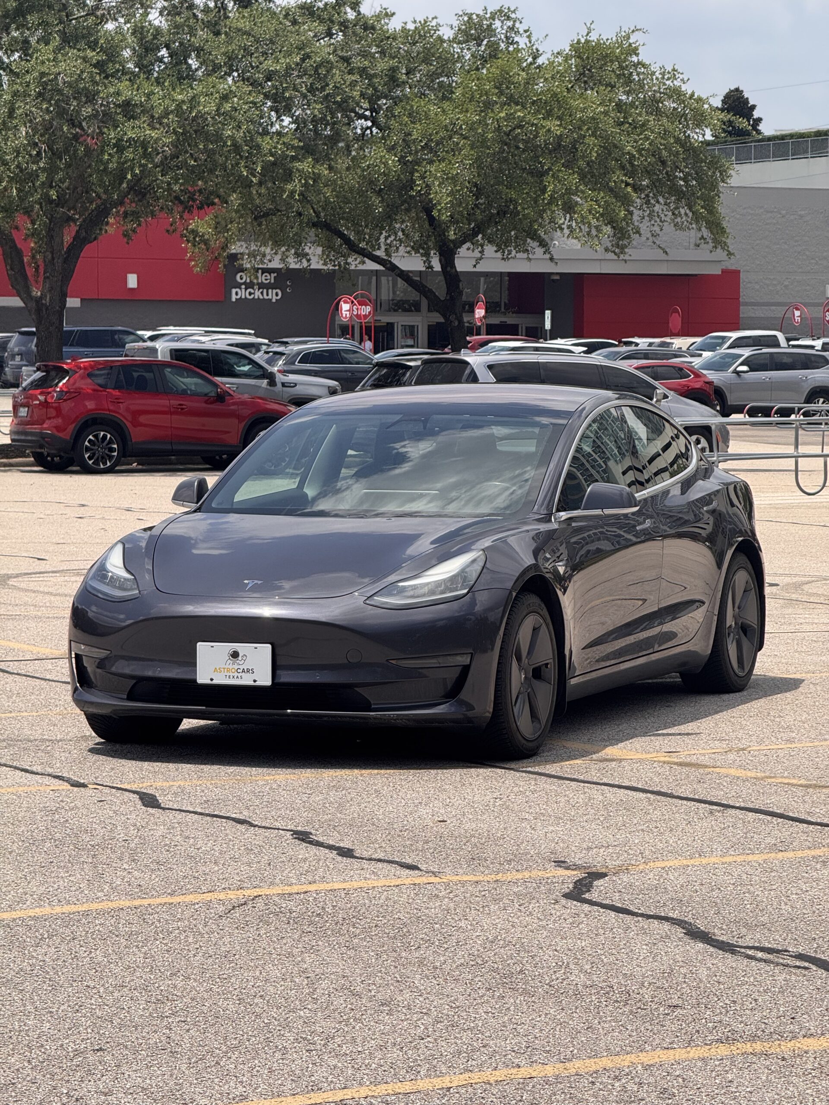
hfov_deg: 12.3
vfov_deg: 16.4
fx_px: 3832
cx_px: 414
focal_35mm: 120
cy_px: 552
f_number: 2.8
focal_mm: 15.66
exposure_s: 1/2146
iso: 50
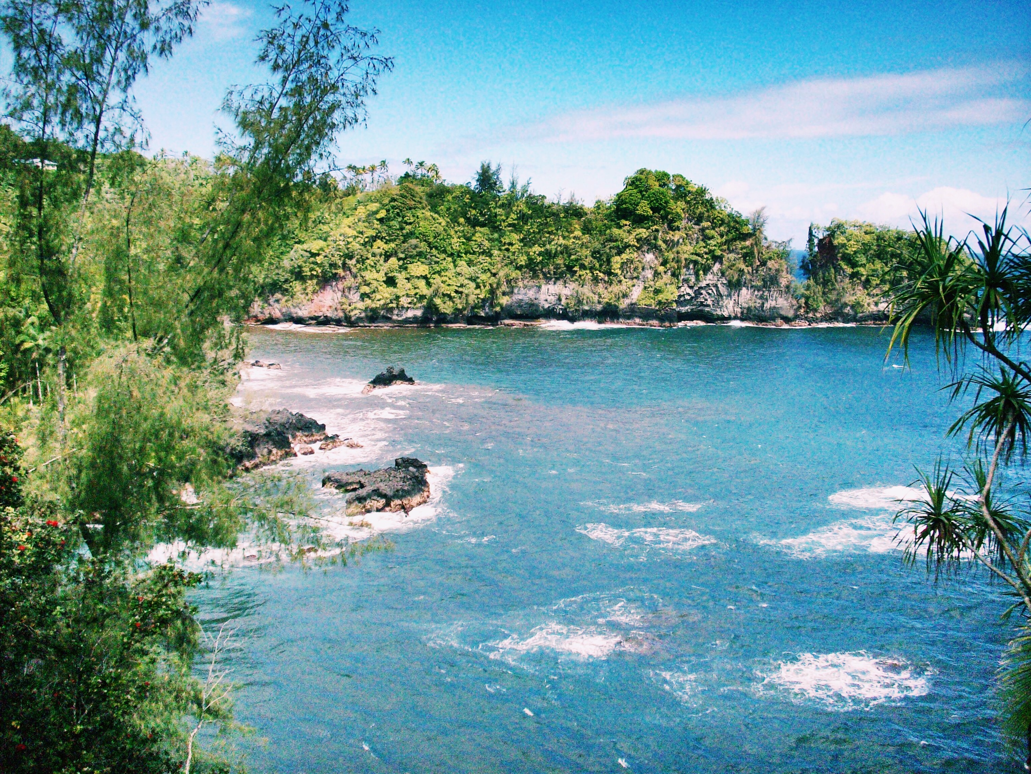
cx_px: 516
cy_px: 387
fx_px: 1102
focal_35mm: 37
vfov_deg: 38.7
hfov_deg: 50.1
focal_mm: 6.2
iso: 200
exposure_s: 1/651
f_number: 5.6
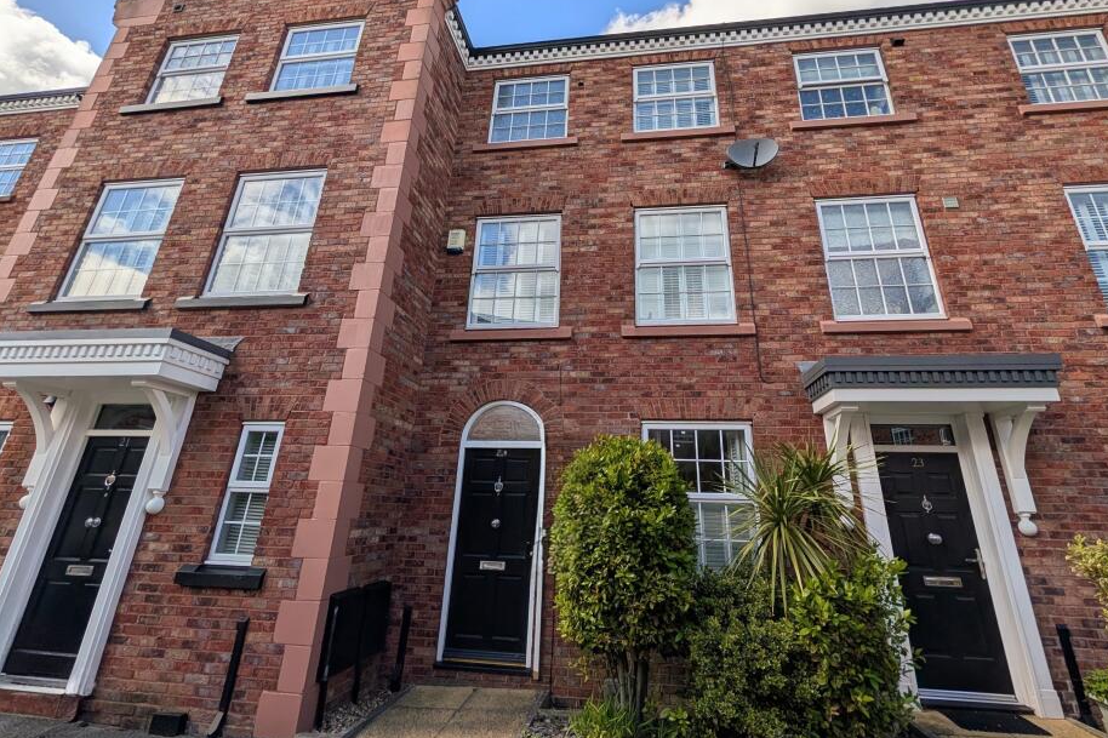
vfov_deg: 81.0
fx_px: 431
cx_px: 579
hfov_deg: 104.2
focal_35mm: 14
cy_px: 335
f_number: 1.7
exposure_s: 1/2924
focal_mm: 2.02
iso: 36
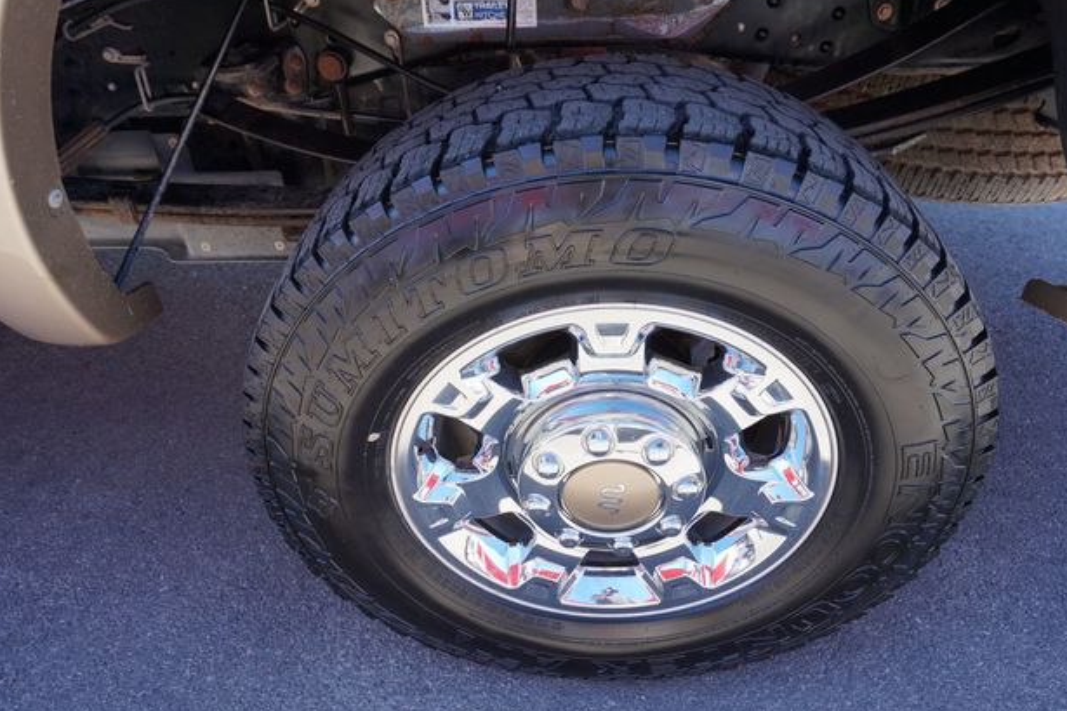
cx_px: 551
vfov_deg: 51.3
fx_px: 741
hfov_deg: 71.5
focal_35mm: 25
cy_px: 351
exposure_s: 1/80
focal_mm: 16
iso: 100
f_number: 5
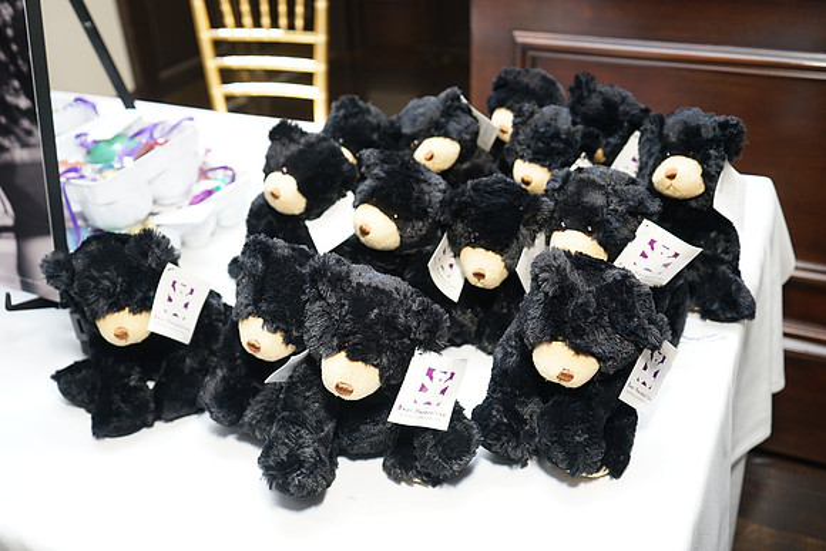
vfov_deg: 38.9
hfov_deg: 55.8
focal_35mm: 34
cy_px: 276
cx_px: 413
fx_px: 780
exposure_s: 1/80
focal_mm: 34
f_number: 4.5
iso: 400
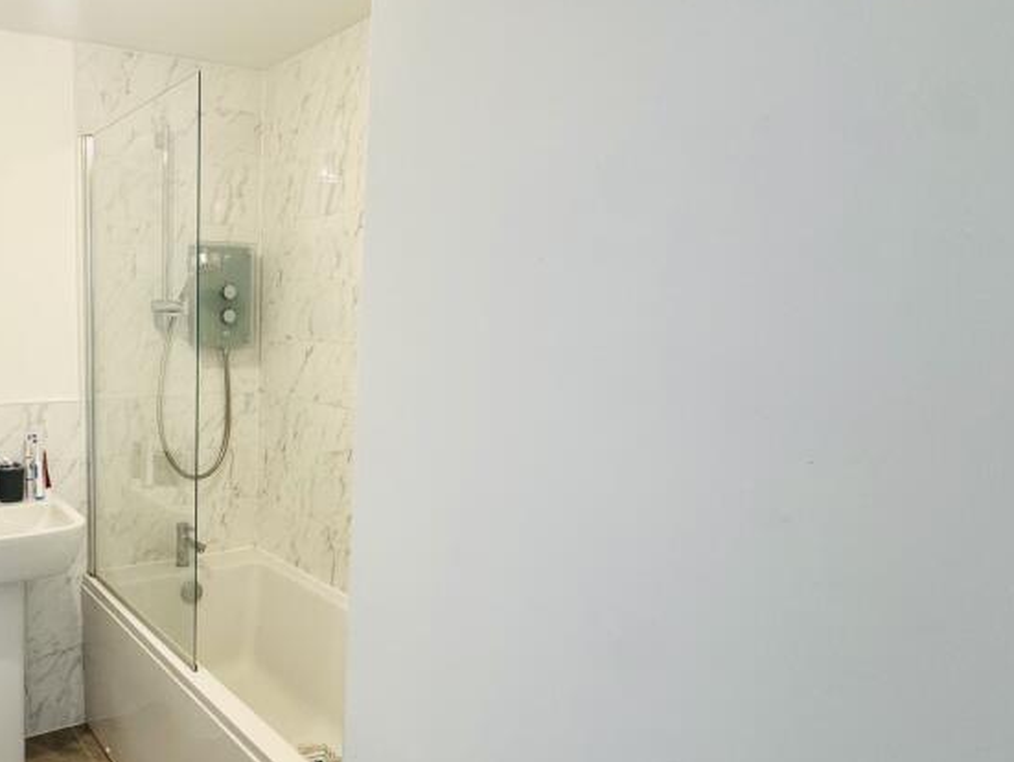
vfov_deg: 53.0
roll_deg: +0.0
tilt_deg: -8.1
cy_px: 420
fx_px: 762
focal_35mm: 26
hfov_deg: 61.4
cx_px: 195
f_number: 2.2
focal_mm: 2.22
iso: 200
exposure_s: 1/99
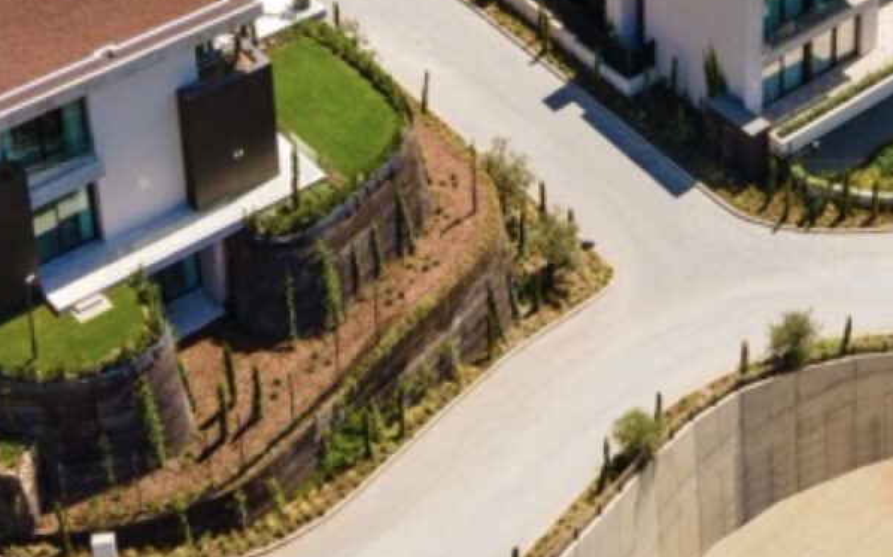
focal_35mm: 87
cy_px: -427
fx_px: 2117
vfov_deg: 13.5
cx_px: 702
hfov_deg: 23.5
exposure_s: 1/640
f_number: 2.8
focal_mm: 4.5
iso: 100
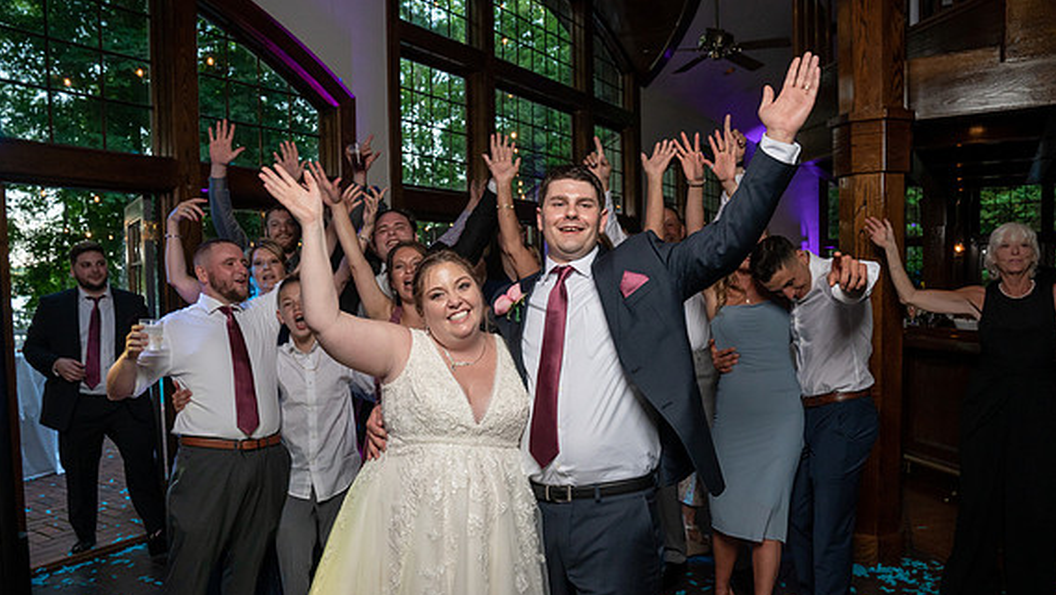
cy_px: 327
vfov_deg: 44.4
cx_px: 518
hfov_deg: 71.9
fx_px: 728
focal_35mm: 26
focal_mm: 24
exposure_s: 1/200
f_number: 5.6
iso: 2000
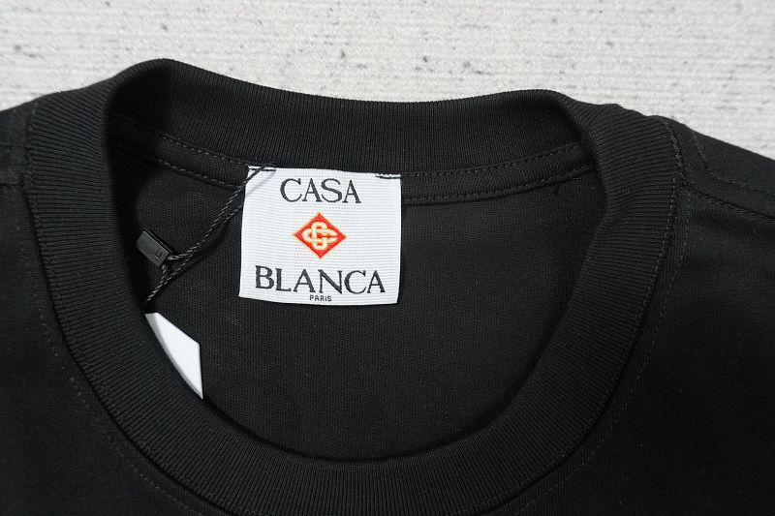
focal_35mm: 24
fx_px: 517
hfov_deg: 73.8
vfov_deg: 53.1
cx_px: 388
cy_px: 258
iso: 1600
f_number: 10
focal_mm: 16
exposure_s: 1/100
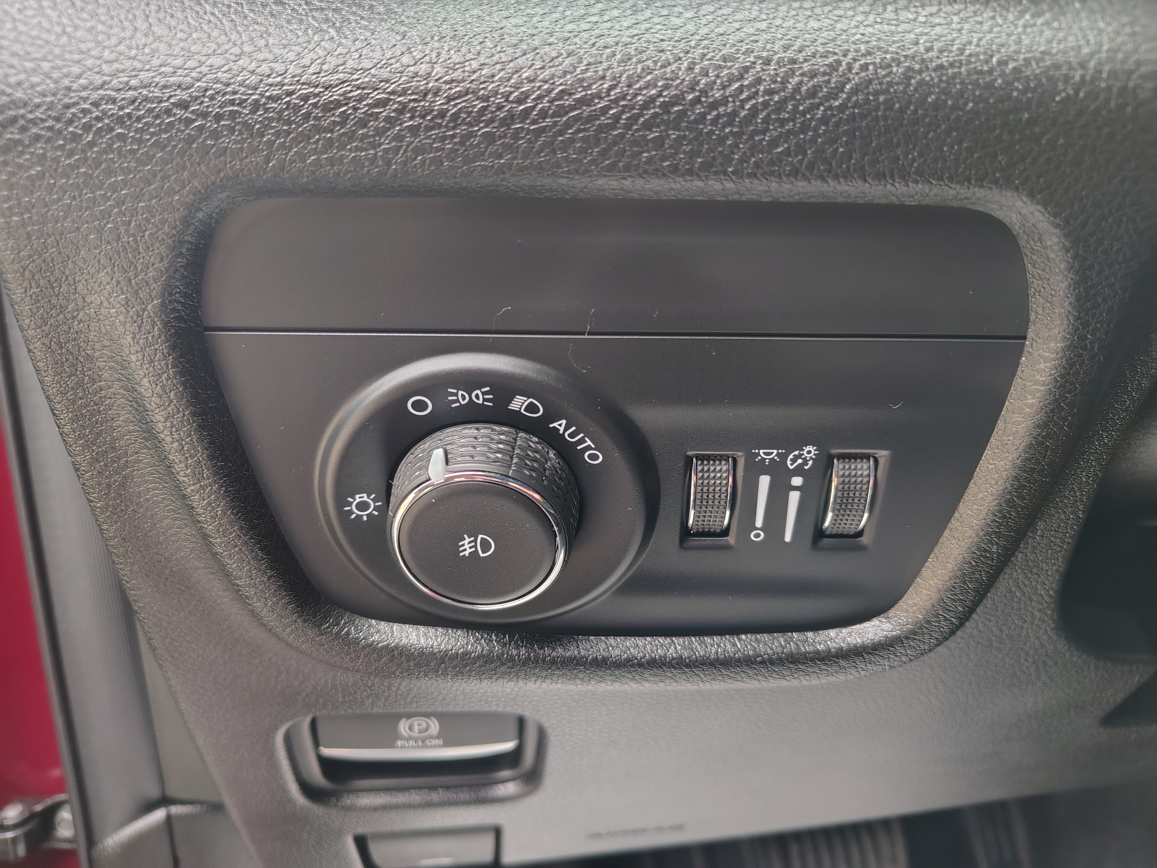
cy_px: 434
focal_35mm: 24
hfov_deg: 71.6
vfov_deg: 56.8
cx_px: 578
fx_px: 802
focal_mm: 5.56
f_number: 1.8
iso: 1225
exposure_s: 1/58.6
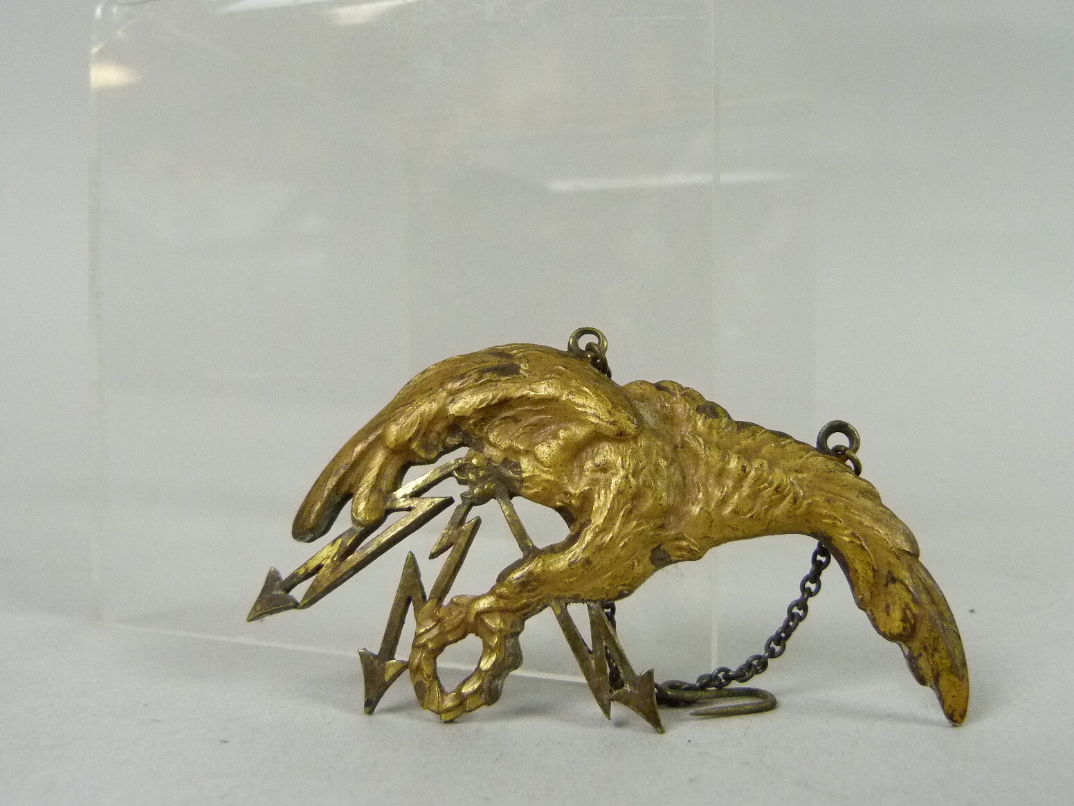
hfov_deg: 55.3
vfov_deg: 42.9
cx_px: 588
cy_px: 386
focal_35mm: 33
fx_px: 1024
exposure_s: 1/30
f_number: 2.8
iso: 400
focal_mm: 4.5
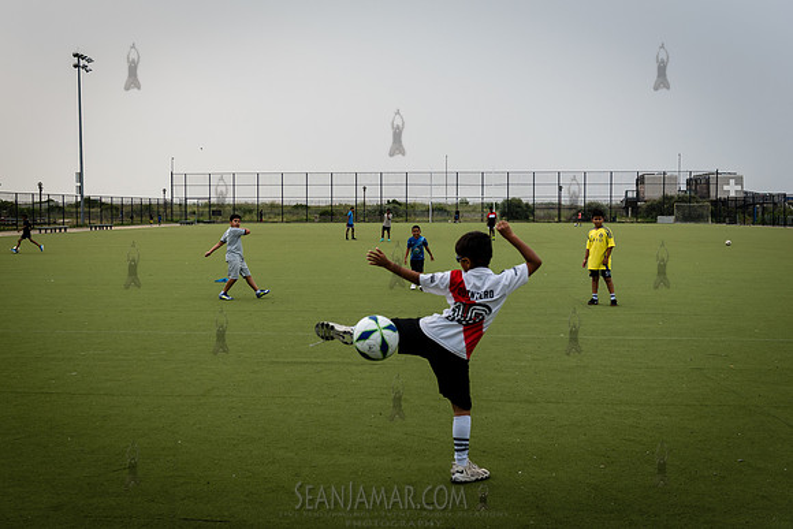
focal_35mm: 42
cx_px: 354
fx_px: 928
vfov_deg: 31.8
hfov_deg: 46.2
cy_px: 263
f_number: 4
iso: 250
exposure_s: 1/2500
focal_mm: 36
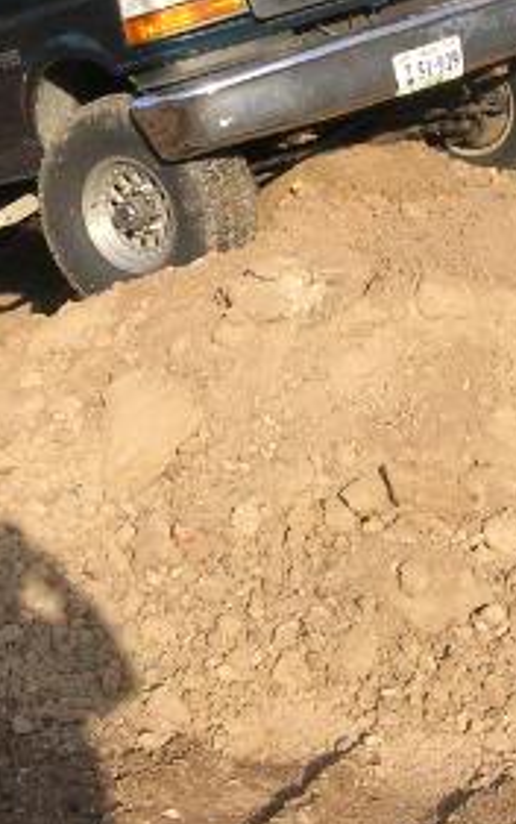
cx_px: 114
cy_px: 293
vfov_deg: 25.1
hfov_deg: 15.9
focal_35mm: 82
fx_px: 1842
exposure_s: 1/197
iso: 50
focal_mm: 5.7
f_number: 4.9
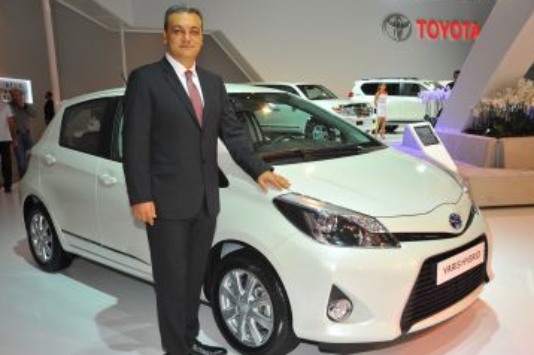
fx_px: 563
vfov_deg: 35.0
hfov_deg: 50.7
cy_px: 179
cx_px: 270
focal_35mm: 38
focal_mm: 34
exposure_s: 1/200
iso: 800
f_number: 6.3
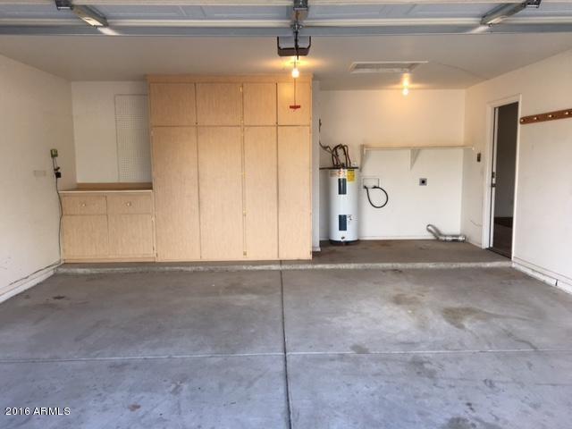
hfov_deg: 61.7
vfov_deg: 48.2
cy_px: 214
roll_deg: -0.3
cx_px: 286
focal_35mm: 29
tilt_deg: -5.1
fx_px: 479
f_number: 2.2
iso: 40
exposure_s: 1/120
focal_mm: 4.15
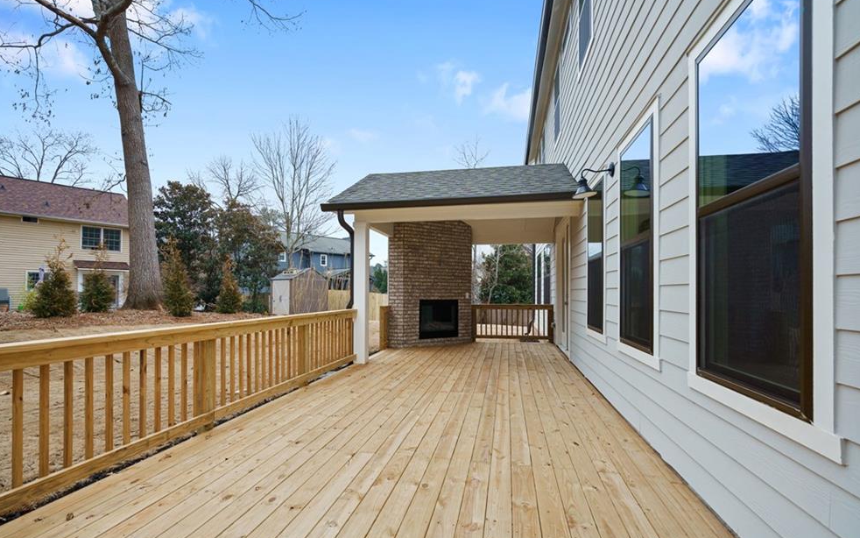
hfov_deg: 94.4
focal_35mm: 17
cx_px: 429
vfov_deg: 68.0
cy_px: 286
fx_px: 398
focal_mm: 16
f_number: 6.3
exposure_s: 1/1000
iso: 1250
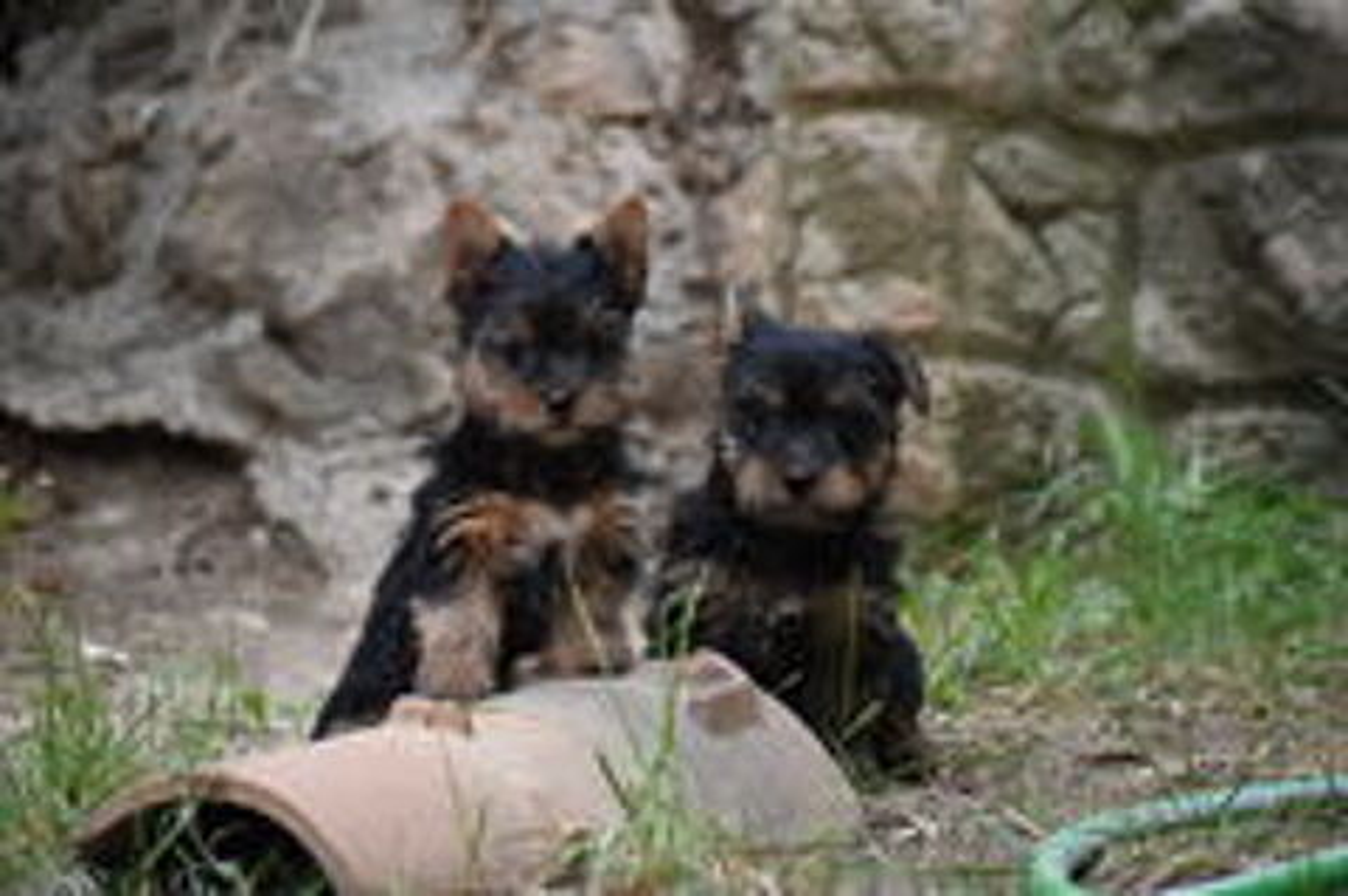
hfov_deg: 8.1
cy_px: 448
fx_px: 9538
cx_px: 674
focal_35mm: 255
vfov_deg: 5.4
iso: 1250
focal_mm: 170
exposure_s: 1/500
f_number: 5
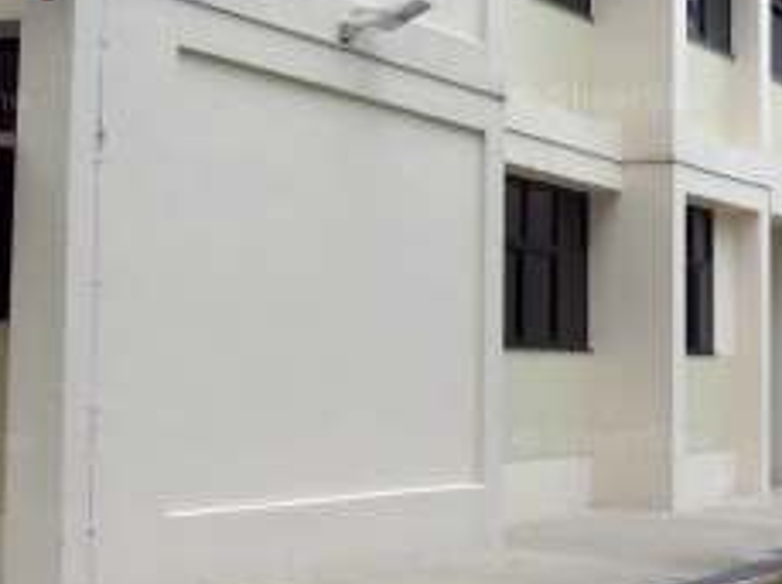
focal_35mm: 89
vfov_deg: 16.4
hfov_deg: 21.3
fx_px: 2007
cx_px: 768
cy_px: 102
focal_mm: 6.2
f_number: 2.8
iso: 122
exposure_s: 1/125
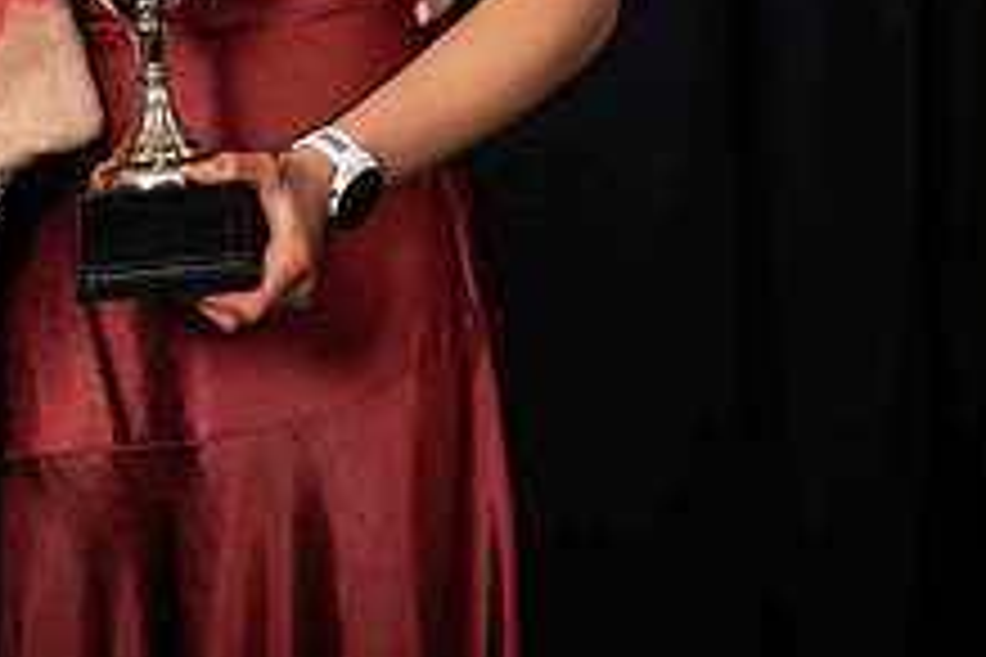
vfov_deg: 7.5
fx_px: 4957
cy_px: -339
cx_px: 102
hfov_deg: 11.3
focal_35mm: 181
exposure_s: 1/250
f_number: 5.6
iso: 125
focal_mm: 56
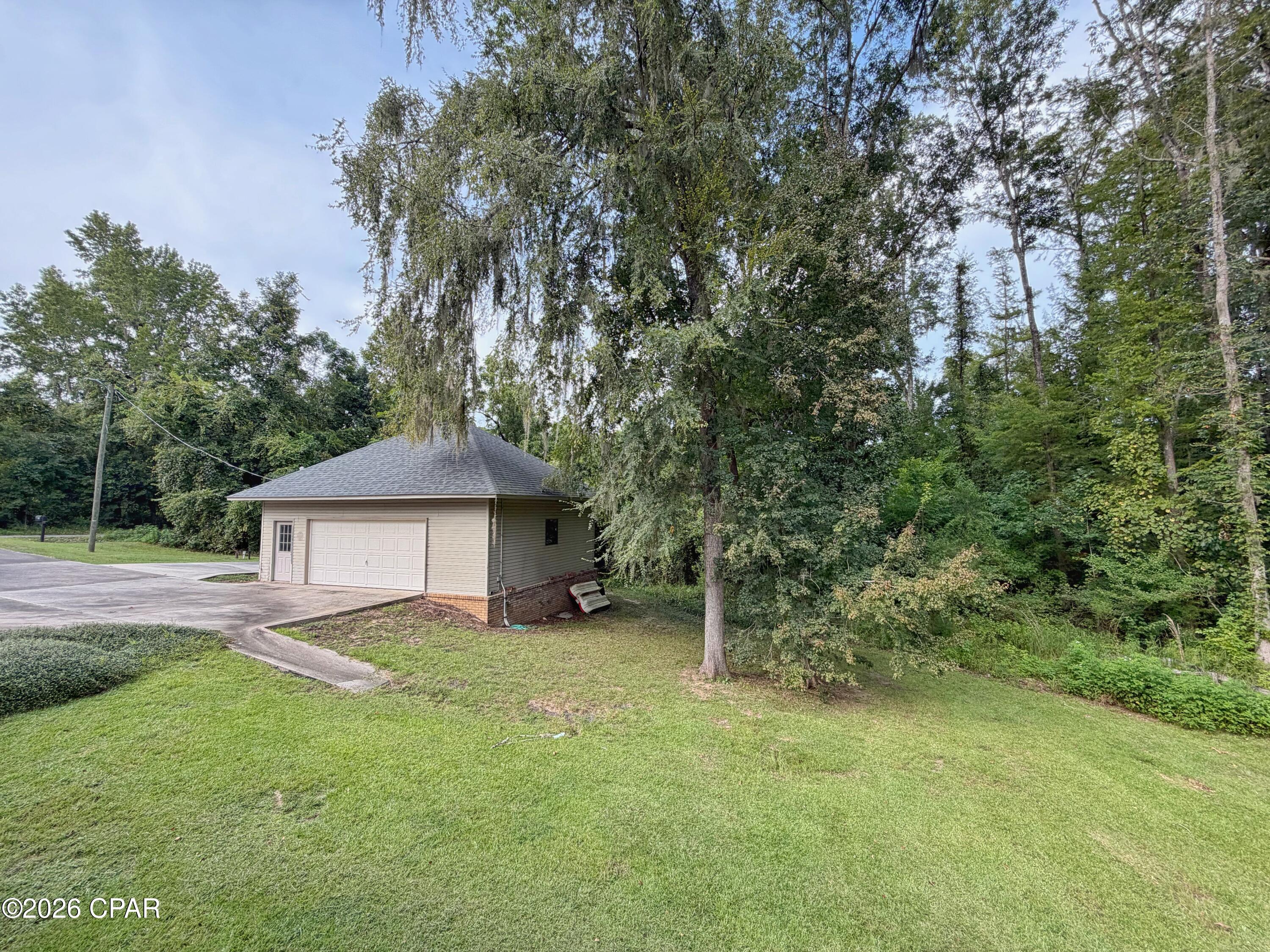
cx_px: 635
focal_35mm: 14
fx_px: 514
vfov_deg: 85.7
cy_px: 476
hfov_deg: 102.1
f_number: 2.2
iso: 40
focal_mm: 2.22
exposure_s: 1/231
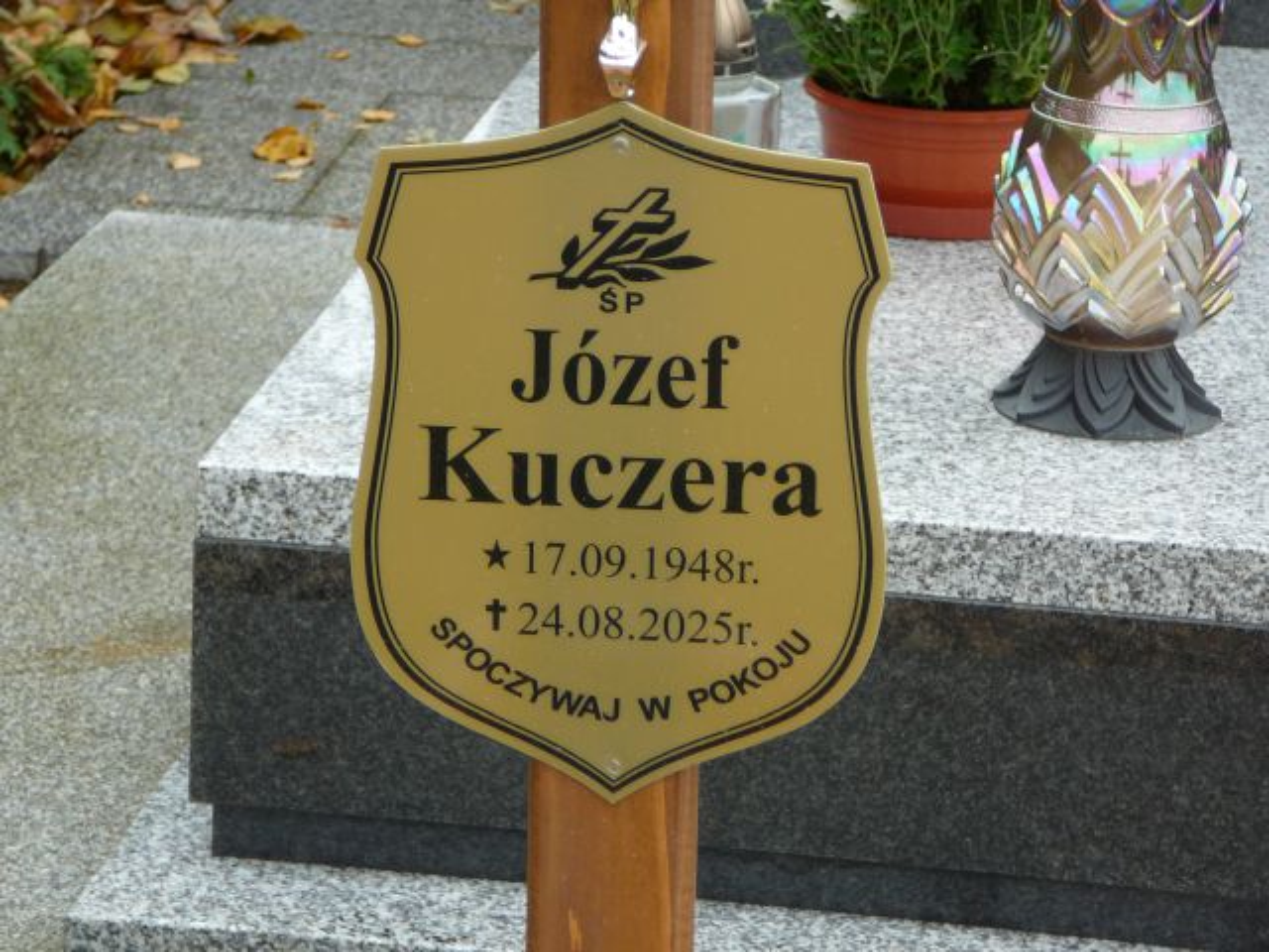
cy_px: 476
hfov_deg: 15.4
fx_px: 4692
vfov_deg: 11.6
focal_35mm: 128
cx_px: 634
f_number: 3.9
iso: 80
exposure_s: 1/60
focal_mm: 19
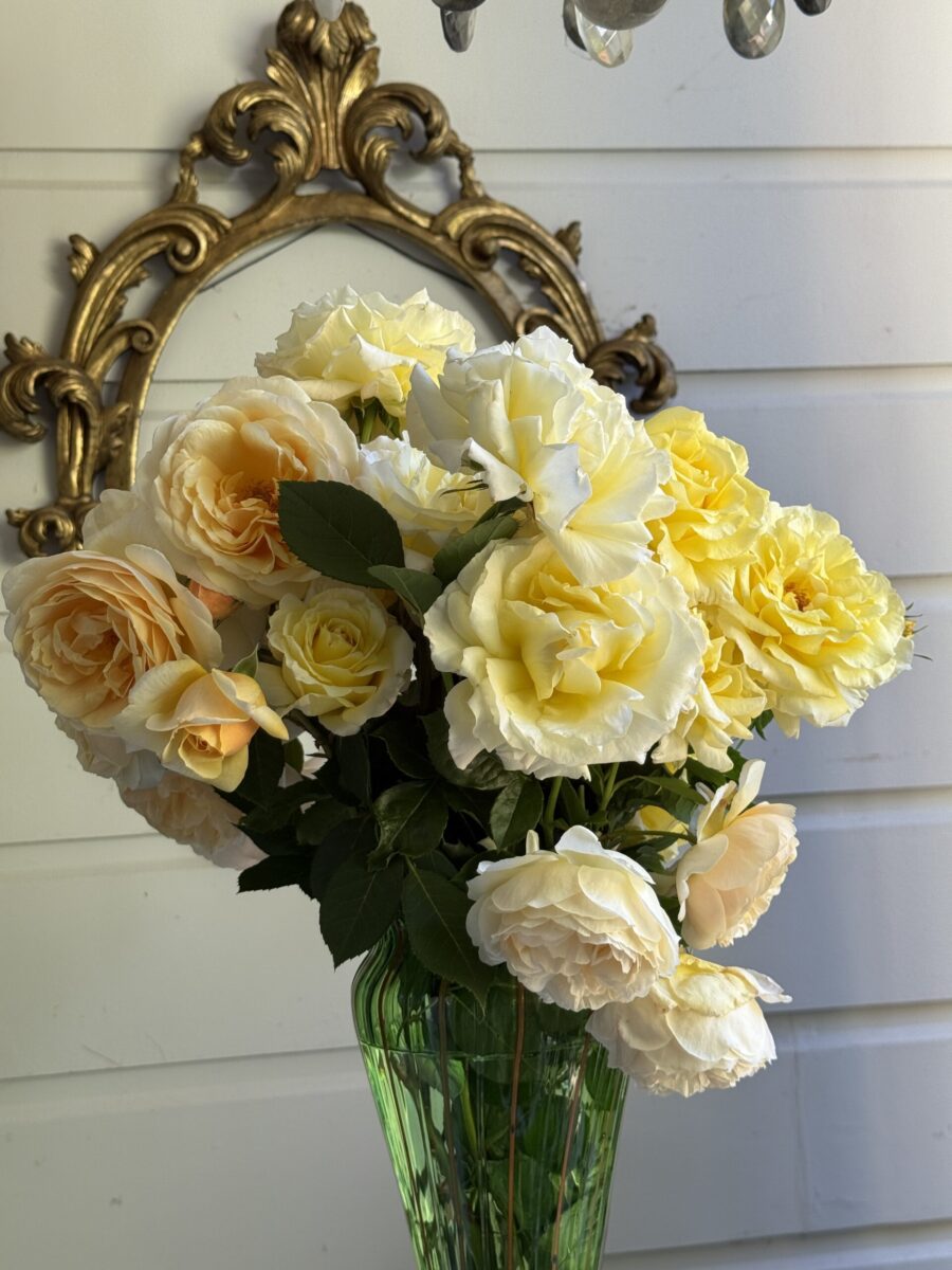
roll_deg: +3.1
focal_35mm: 48
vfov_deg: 39.7
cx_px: 476
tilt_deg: +2.8
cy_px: 635
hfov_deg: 30.3
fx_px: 1760
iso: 50
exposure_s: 1/141
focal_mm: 6.76
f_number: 1.78
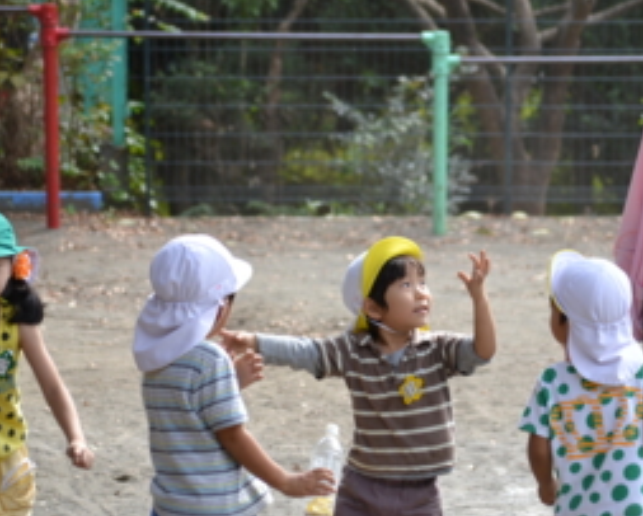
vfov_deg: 5.8
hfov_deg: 7.2
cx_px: 363
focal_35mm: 267
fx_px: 5087
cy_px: 289
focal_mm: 120
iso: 110
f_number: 5.6
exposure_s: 1/125
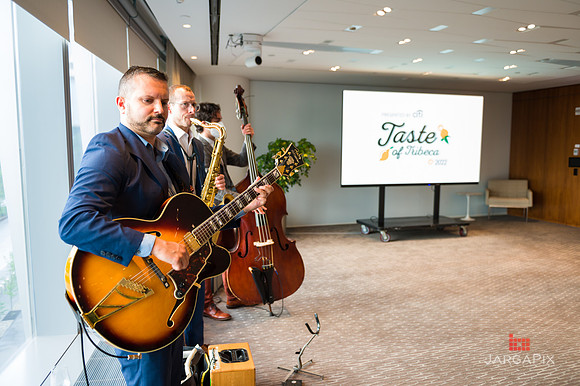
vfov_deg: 44.9
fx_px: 467
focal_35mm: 29
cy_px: 193
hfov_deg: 63.7
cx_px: 290
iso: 800
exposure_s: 1/125
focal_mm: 29
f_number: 3.2
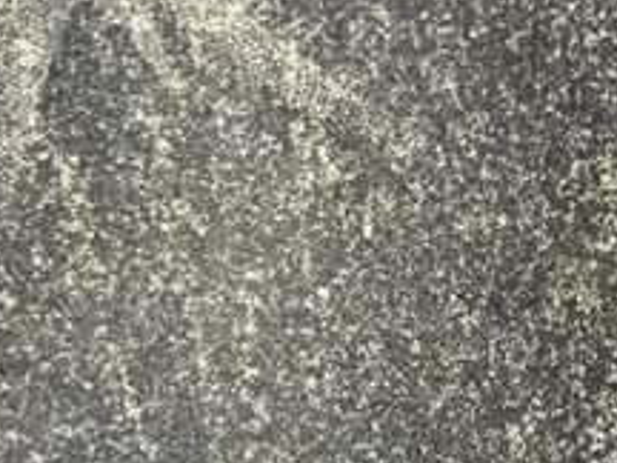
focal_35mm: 185
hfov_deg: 10.5
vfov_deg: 7.8
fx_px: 3297
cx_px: -90
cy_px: 832
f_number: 1.7
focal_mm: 4.71
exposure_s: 1/235
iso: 50
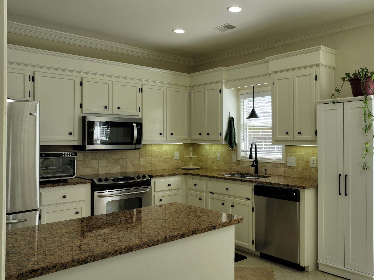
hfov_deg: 57.6
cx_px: 237
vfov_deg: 45.4
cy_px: 133
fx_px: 335
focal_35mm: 31
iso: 230
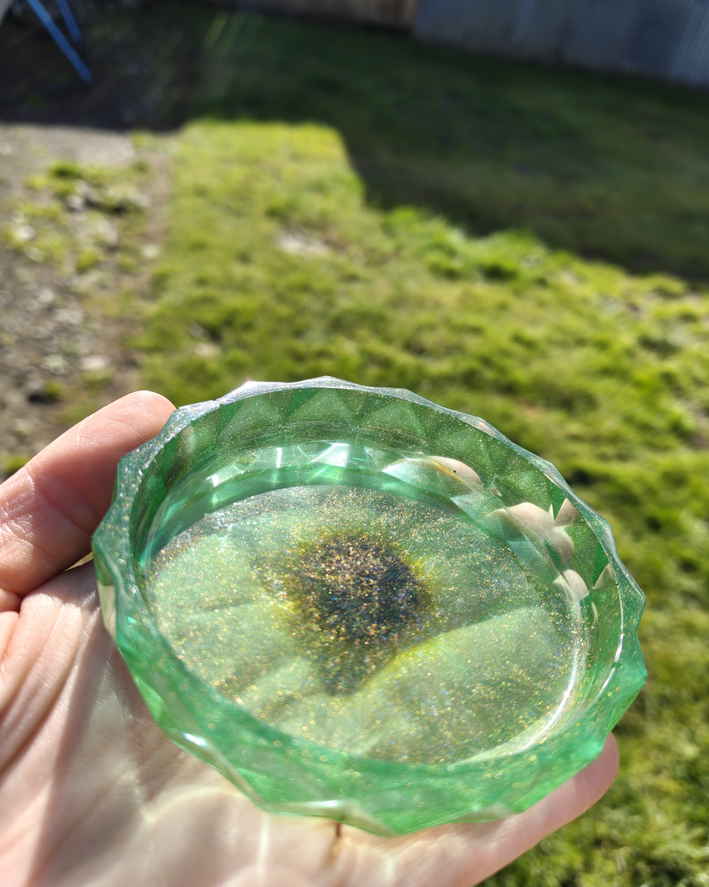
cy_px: 442
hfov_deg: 56.8
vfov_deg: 68.1
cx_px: 355
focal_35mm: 25
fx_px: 656
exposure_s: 1/557
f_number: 1.88
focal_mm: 5.56
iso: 50
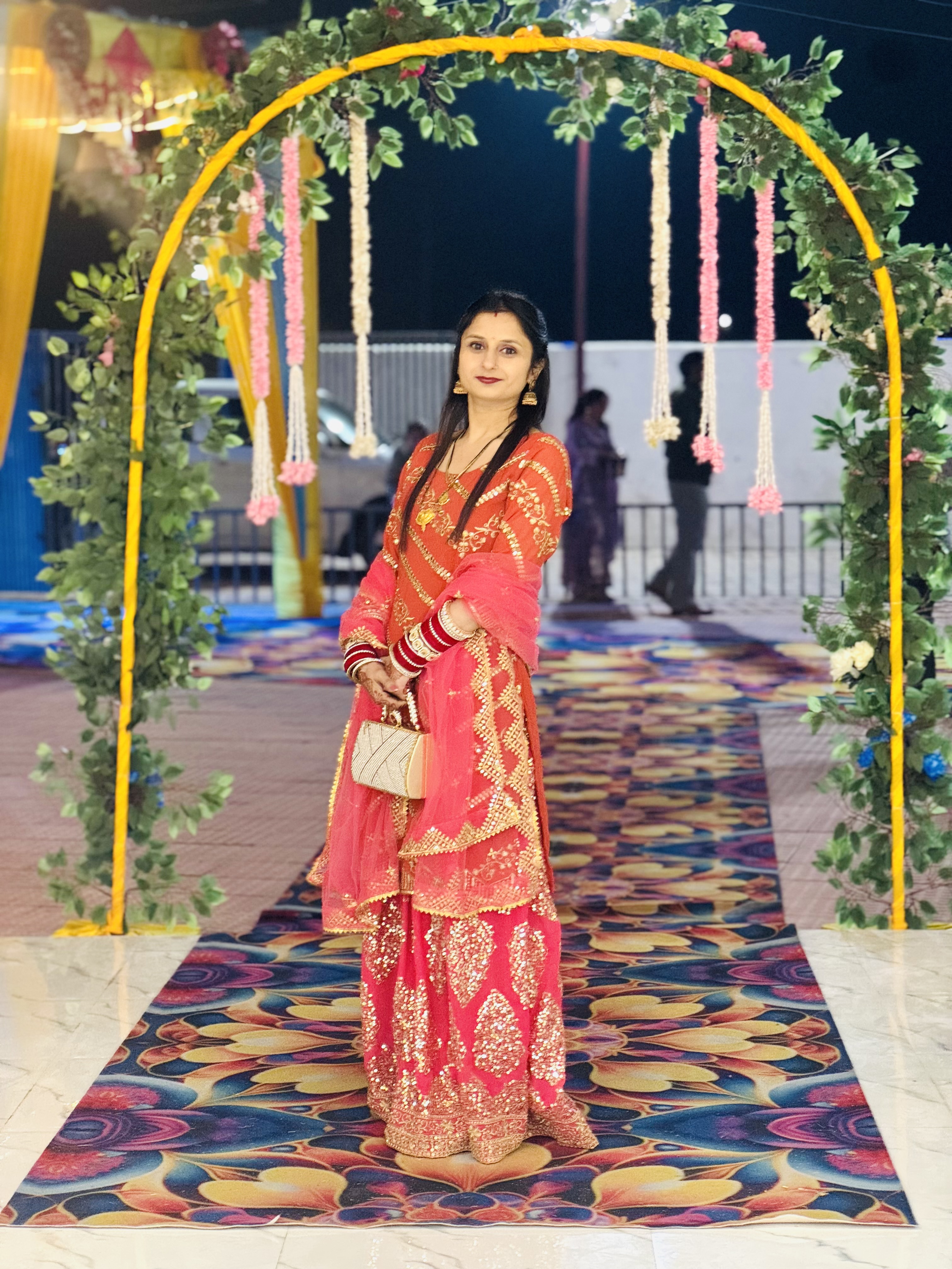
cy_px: 634
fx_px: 2824
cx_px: 476
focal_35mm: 77
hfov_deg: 19.1
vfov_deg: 25.3
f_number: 2.8
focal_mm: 9
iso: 400
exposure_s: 1/33
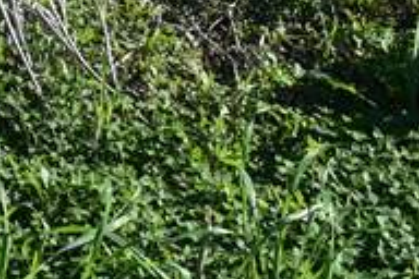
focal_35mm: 169
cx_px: -431
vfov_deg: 7.3
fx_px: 1967
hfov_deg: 11.0
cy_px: -543
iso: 100
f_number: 8
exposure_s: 1/250
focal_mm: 18
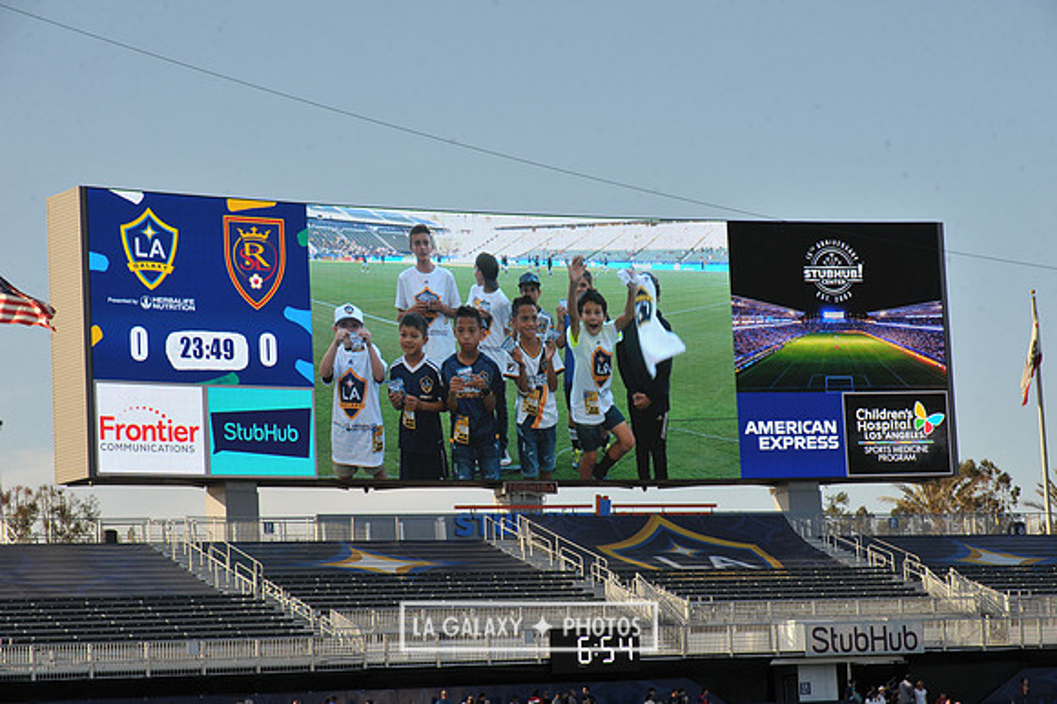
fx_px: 3228
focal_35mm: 110
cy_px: 352
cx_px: 528
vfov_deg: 12.4
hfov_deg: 18.6
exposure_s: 1/500
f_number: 11
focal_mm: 110
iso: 400
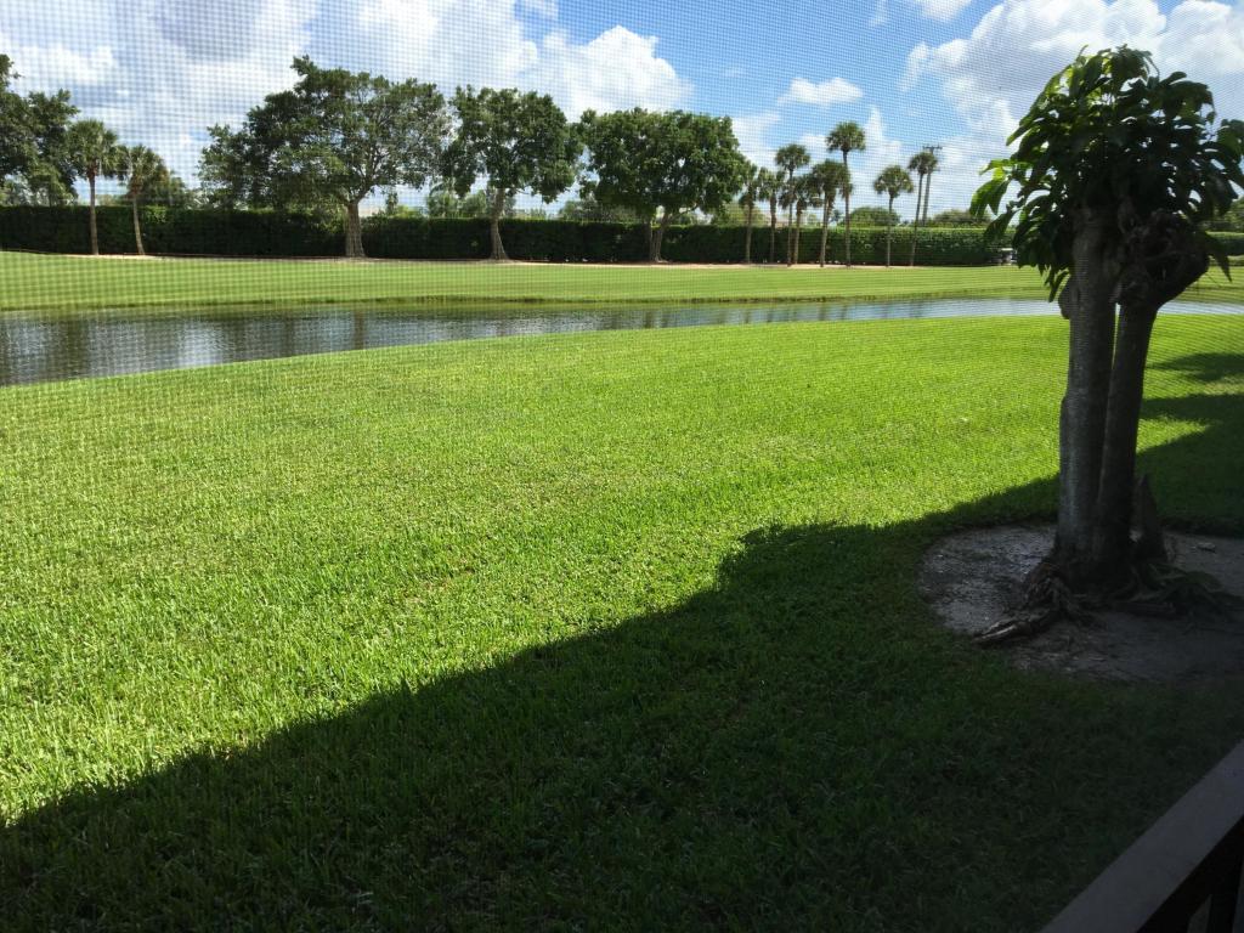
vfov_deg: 48.2
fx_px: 1042
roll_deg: +0.0
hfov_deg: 61.7
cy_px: 466
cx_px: 622
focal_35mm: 29
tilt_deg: -10.8
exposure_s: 1/1012
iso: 25
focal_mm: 4.15
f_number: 2.2
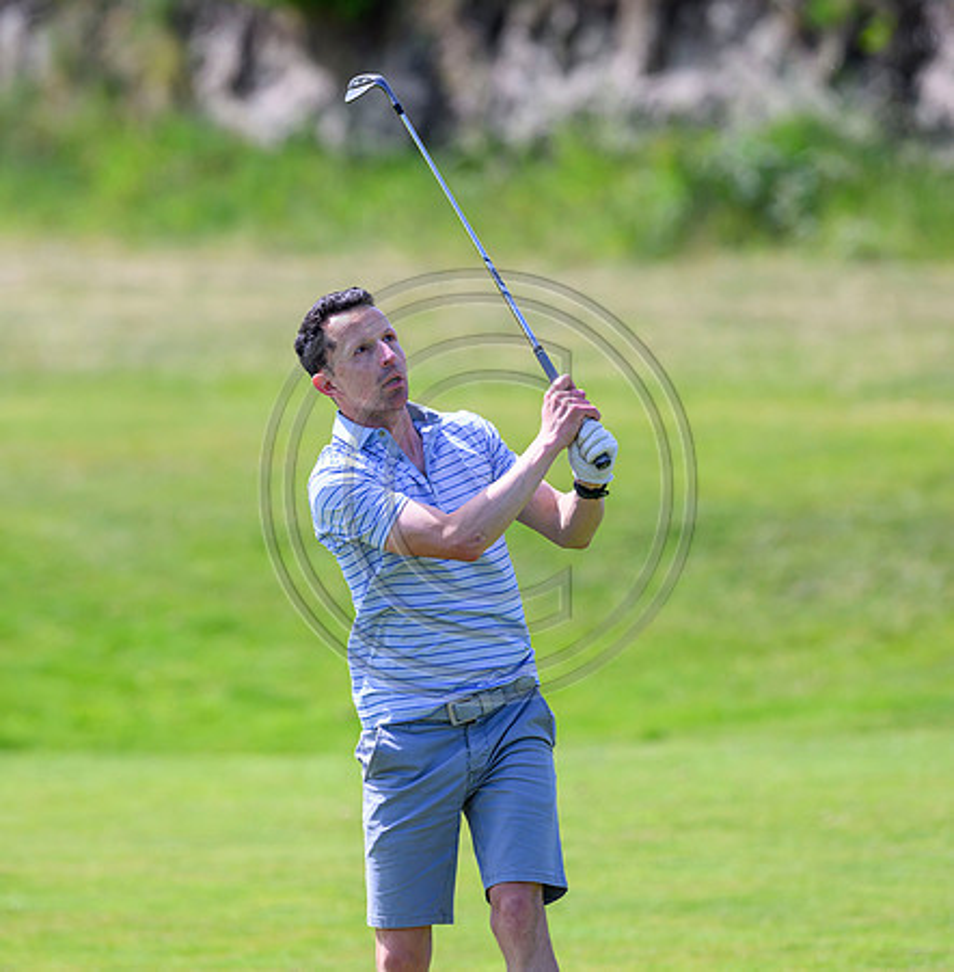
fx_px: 17716
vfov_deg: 3.1
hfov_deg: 3.1
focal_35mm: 563
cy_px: 440
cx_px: 437
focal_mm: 400
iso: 500
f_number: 4
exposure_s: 1/3200
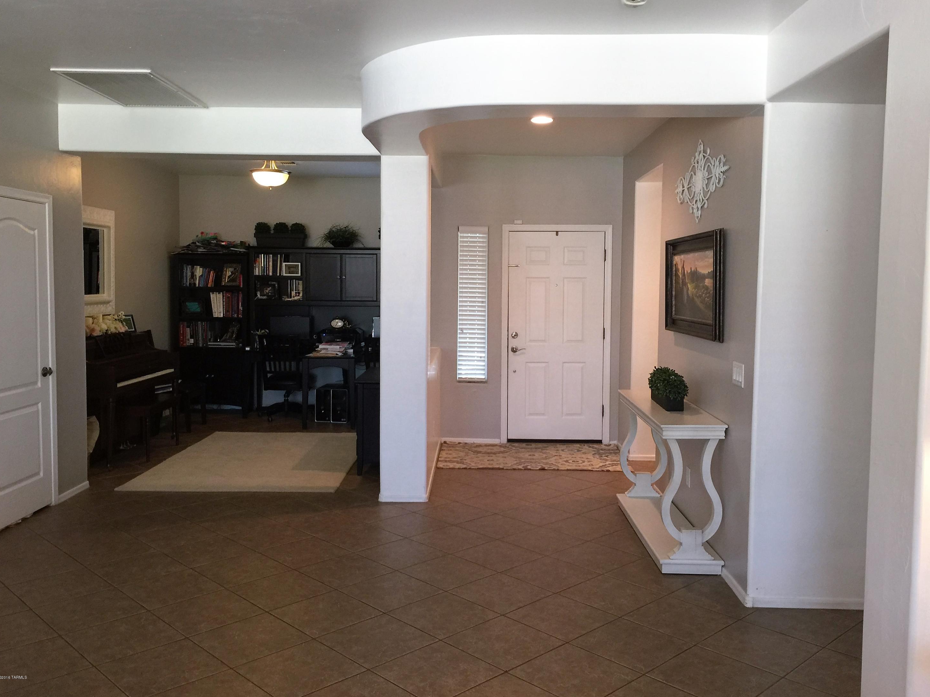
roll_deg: -0.9
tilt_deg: -3.2
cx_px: 478
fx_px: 806
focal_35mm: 30
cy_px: 339
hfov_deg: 60.0
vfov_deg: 46.8
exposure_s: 1/15
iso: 64
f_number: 2.2
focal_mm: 4.15
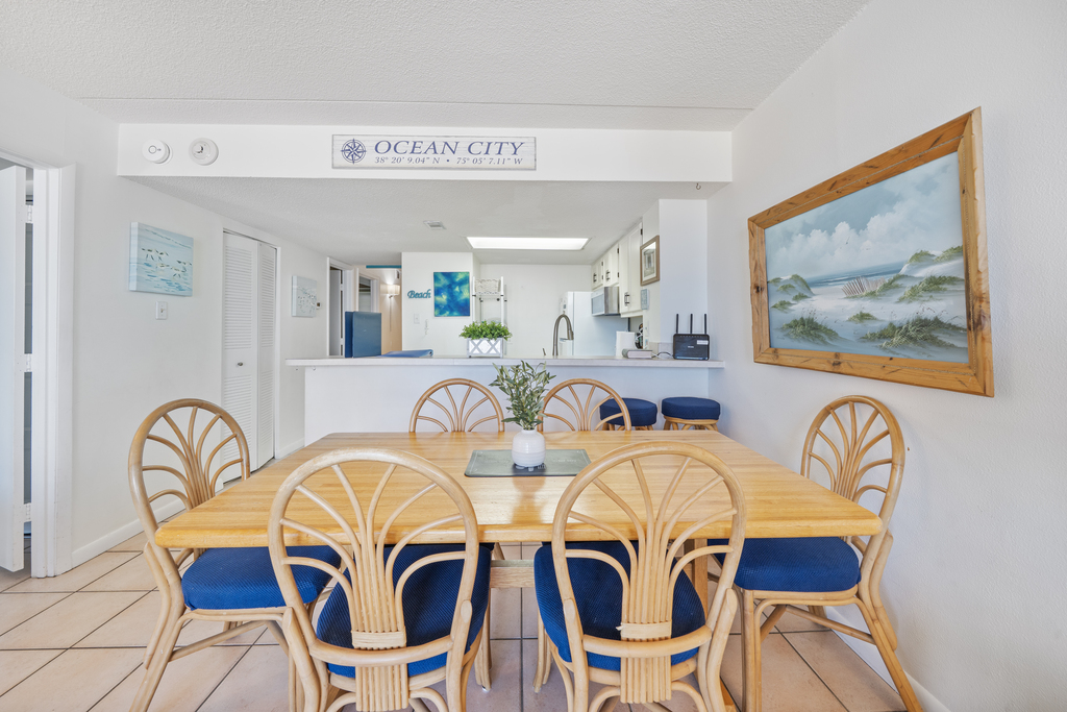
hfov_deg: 108.3
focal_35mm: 13
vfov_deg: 85.4
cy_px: 356
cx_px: 534
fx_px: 385
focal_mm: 13
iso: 320
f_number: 8
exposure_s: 1/13
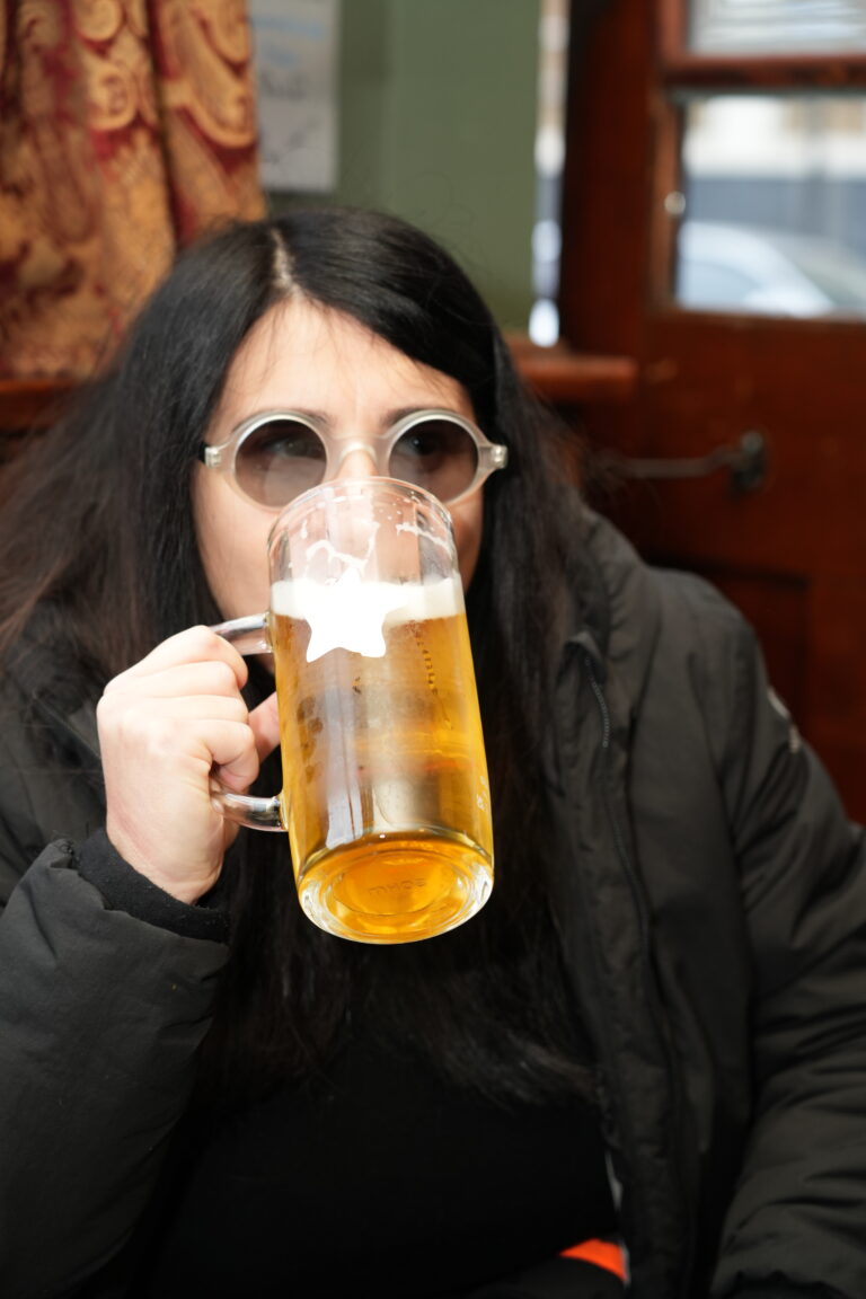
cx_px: 433
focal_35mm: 73
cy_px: 650
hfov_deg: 18.7
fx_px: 2634
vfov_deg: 27.7
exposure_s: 1/25
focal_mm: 73
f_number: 4
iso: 640
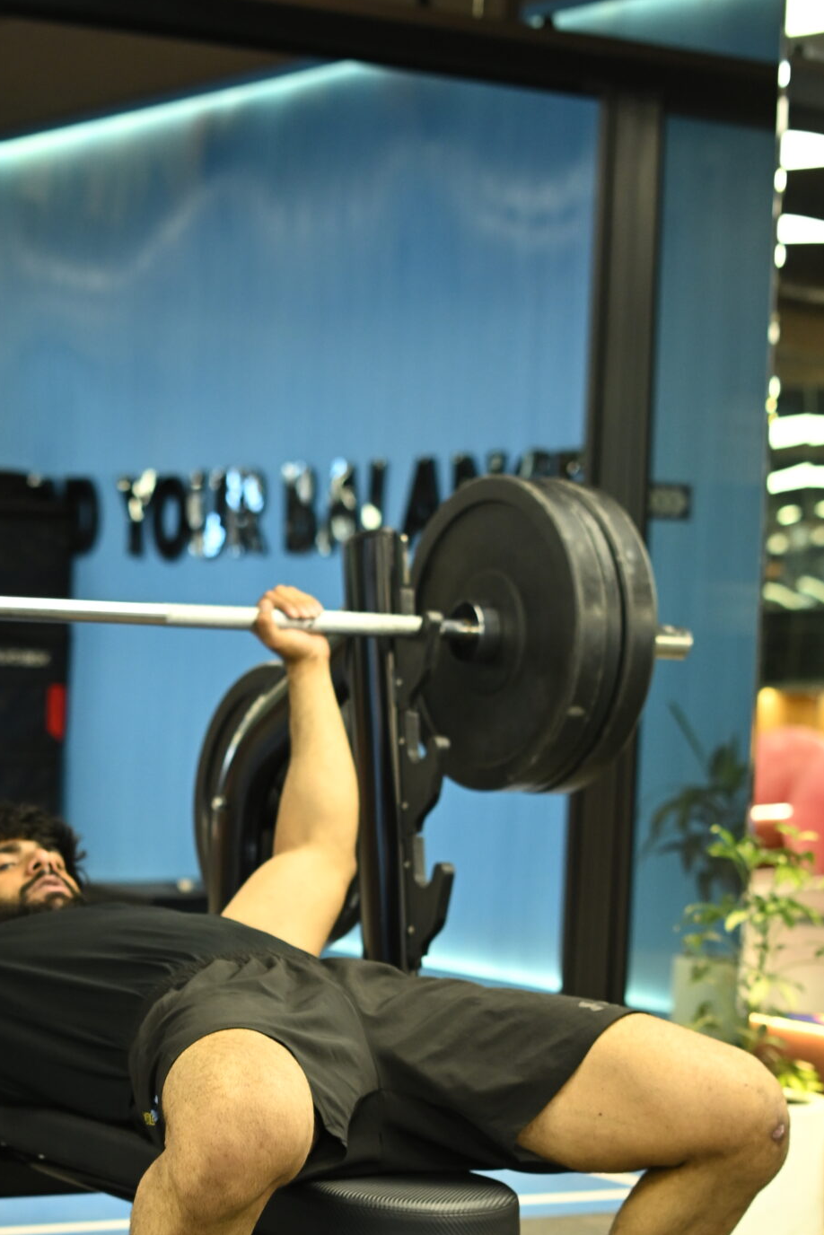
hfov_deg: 14.6
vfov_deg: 21.7
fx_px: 3191
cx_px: 139
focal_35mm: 93
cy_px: 908
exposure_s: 1/125
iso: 1600
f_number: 2.8
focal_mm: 50
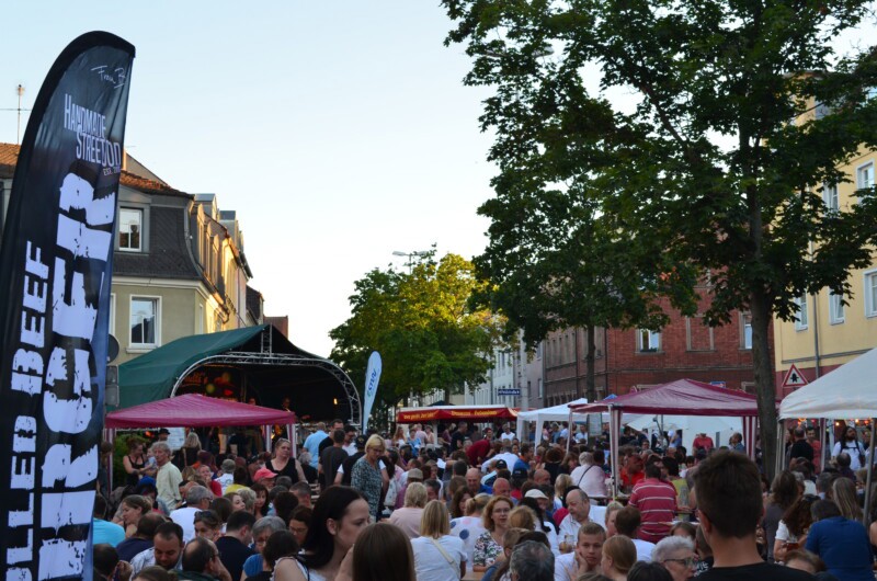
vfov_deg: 28.0
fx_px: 1167
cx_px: 438
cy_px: 290
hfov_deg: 41.2
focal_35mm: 48
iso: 400
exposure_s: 1/60
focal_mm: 32
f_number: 10
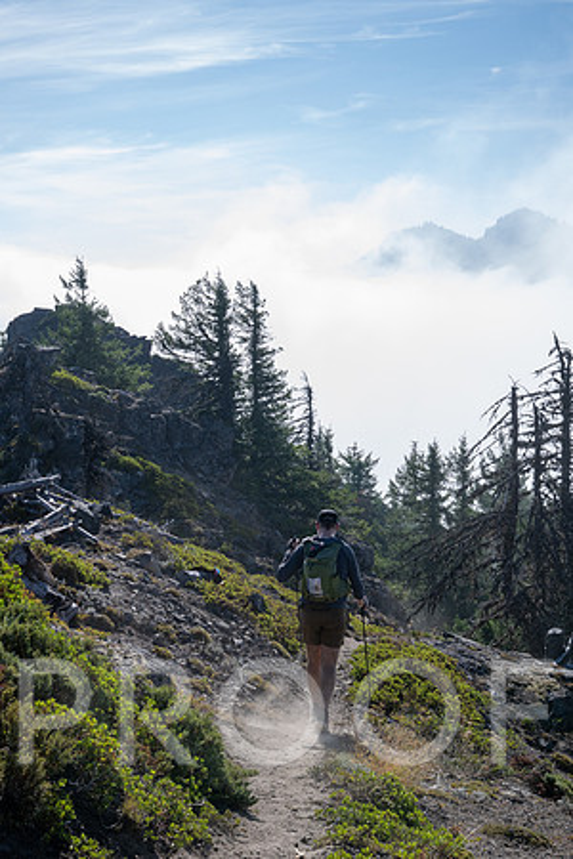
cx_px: 286
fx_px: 1218
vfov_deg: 38.9
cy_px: 430
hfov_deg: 26.5
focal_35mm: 51
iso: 400
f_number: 14
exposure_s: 1/320
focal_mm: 51
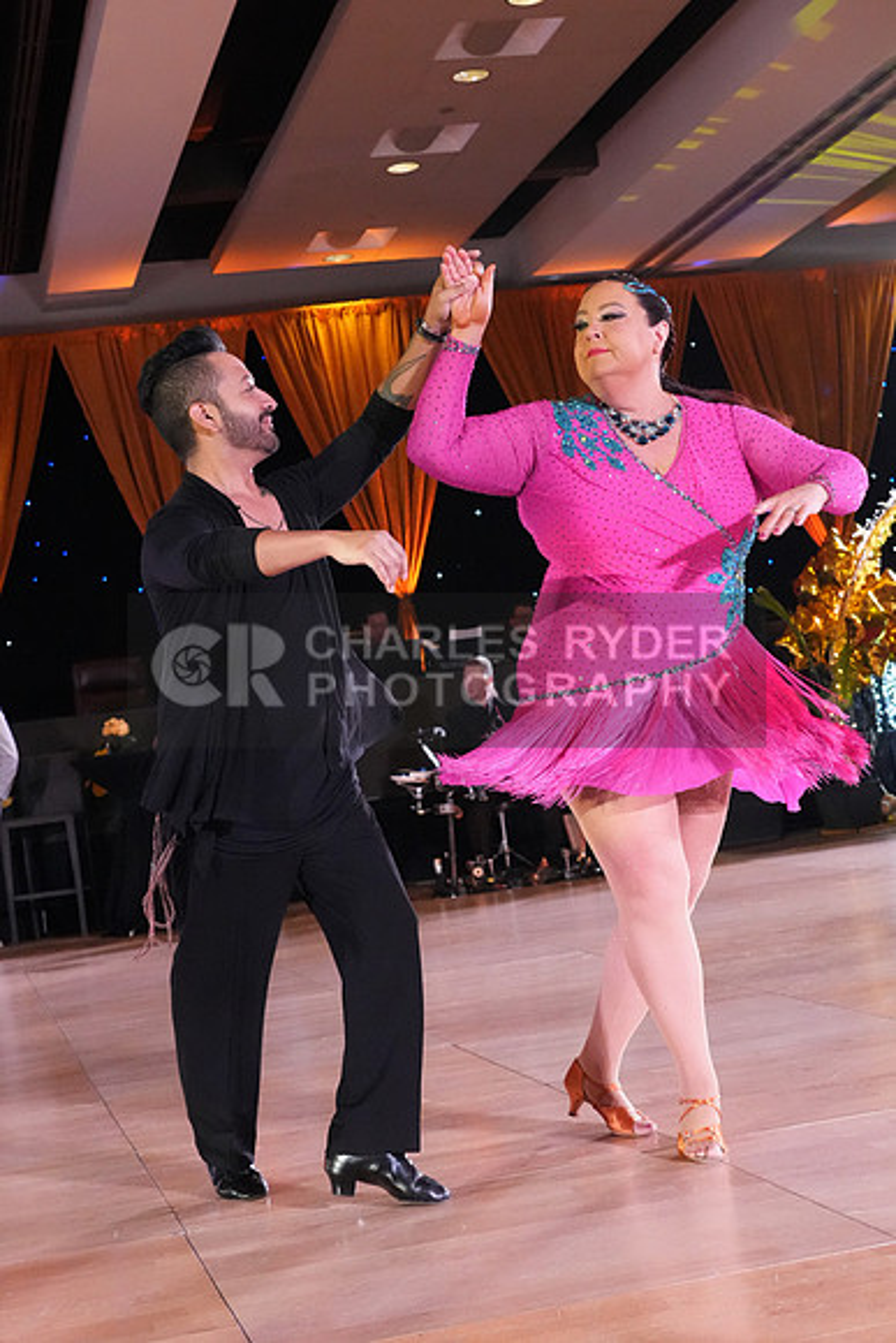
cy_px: 672
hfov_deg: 24.6
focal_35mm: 55
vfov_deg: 36.2
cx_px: 448
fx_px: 2052
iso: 8000
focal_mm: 37
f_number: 5
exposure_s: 1/400
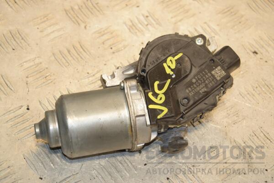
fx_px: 799
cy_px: 92
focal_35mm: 105
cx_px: 137
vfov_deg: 13.0
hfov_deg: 19.5
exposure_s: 1/200
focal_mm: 70
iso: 800
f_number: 7.1
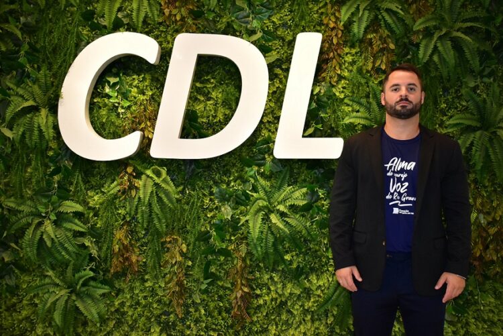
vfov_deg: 36.9
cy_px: 168
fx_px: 503
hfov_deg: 53.1
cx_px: 252
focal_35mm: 36
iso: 1600
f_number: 4
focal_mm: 24
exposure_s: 1/125
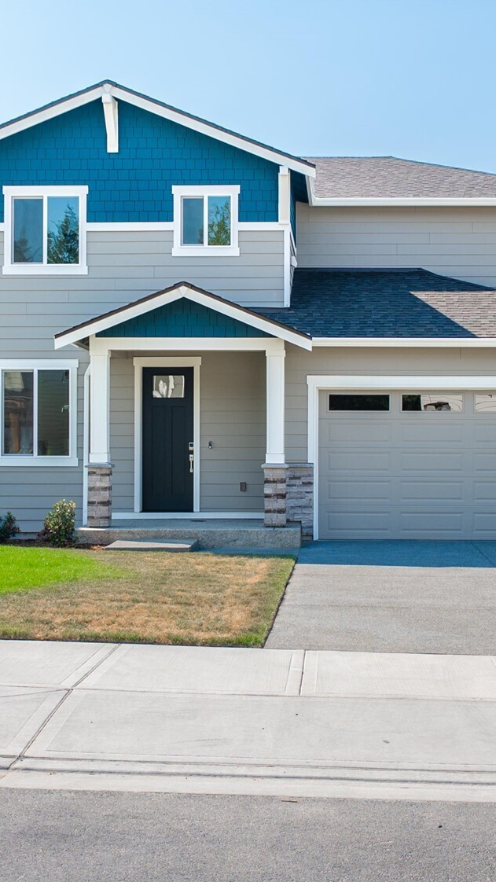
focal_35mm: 38
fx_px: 889
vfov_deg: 52.8
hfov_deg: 31.1
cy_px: 441
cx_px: 288
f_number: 7.1
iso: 80
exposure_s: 1/125
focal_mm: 24
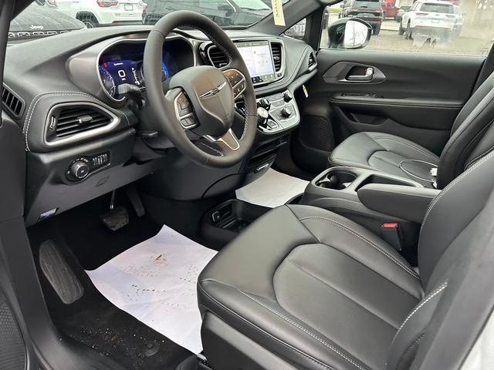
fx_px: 371
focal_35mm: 26
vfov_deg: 53.1
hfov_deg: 67.3
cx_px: 247
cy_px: 185
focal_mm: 5.7
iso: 125
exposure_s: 1/62
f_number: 1.5
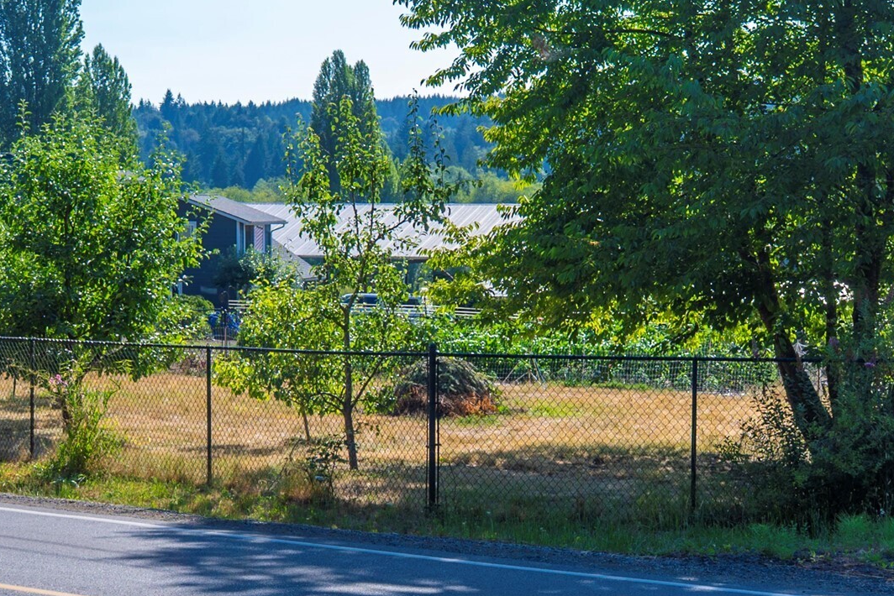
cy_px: 307
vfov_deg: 26.5
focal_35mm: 51
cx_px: 418
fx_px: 1267
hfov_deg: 38.9
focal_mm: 32
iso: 80
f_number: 7.1
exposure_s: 1/160
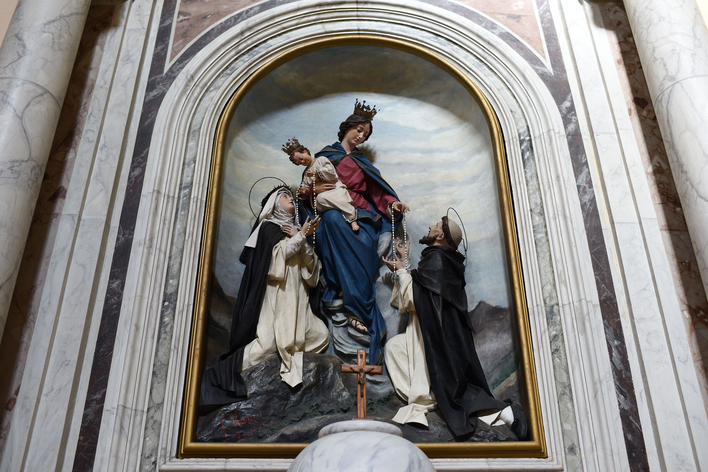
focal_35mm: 35
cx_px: 354
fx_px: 689
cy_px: 236
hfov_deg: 54.4
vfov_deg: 37.9
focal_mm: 35
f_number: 3.3
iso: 500
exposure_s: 1/60
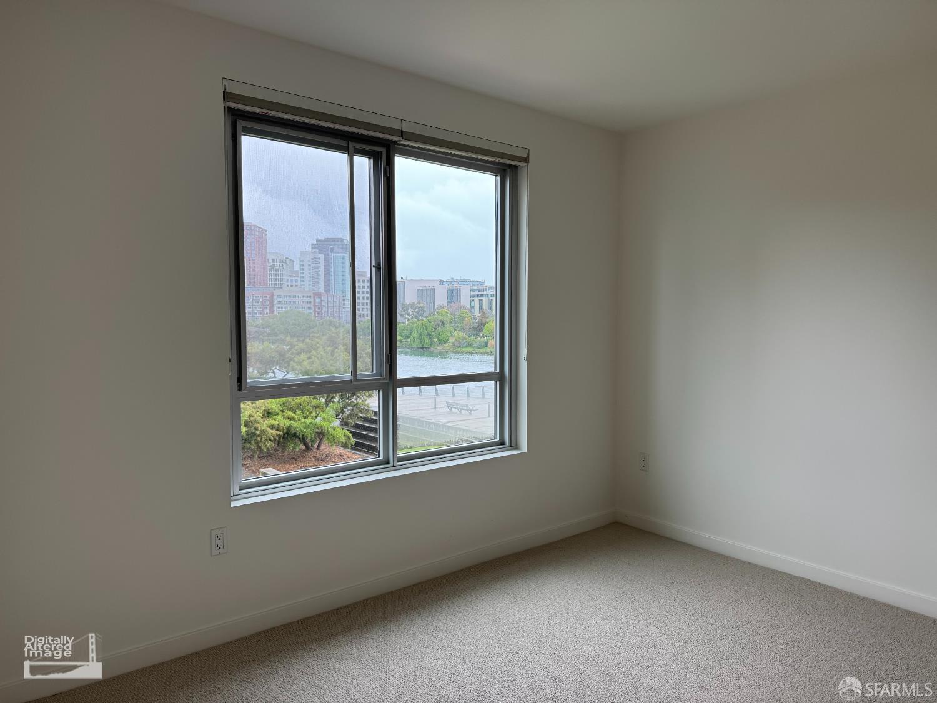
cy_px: 352
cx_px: 468
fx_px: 650
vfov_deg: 56.8
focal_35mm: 24
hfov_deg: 71.6
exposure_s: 1/151
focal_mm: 6.76
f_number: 1.78
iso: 64
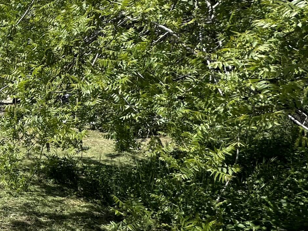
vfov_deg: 32.2
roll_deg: -0.6
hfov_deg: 27.6
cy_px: 107
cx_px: -161
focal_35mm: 45
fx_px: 400
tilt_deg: -4.4
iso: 50
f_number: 2.2
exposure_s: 1/1689
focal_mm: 2.22
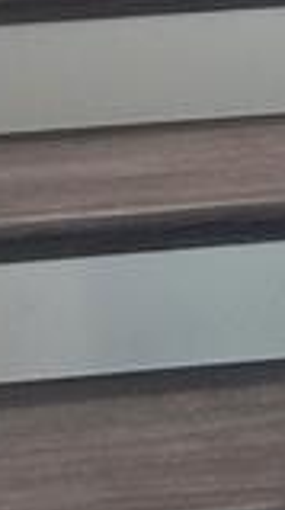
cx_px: 221
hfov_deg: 11.2
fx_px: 1443
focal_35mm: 107
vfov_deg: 19.5
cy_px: 22
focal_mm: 2.2
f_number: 2.2
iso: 250
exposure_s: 1/60
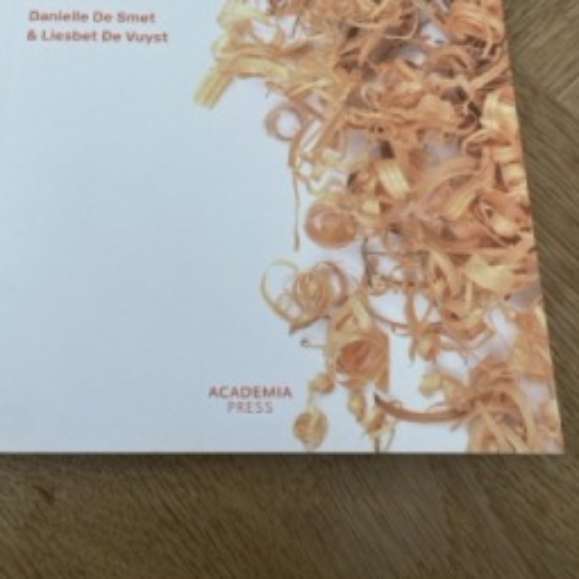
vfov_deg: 44.4
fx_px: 681
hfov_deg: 46.0
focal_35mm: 36
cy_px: 141
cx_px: 254
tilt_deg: -71.6
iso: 32
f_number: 1.8
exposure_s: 1/597
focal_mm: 4.25
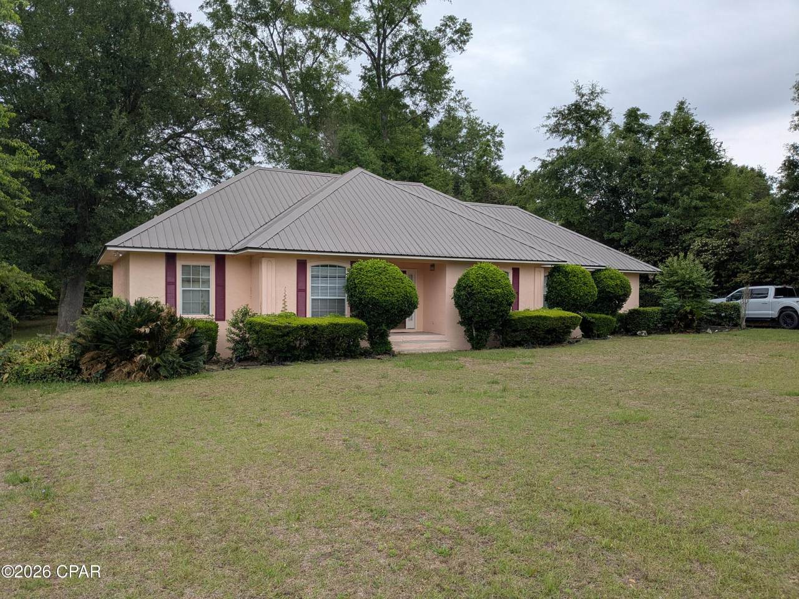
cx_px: 400
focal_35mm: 27
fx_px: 623
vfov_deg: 51.4
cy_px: 300
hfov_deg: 65.3
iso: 58
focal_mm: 4.38
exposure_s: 1/2924
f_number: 1.73
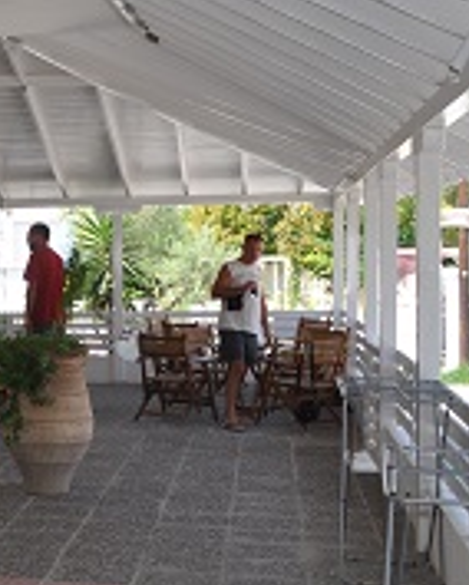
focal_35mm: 80
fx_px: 1386
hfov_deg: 18.1
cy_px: 342
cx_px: -116
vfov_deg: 23.8
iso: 200
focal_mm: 18
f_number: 6.3
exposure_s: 1/200
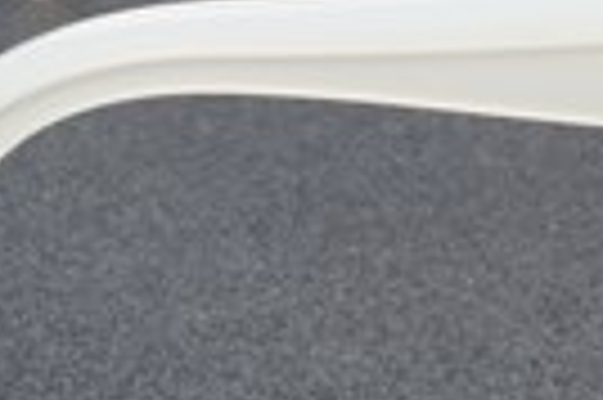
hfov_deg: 9.1
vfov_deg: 6.1
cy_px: -58
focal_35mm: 224
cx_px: 648
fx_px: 3747
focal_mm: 50
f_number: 32
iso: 100
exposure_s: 1.3
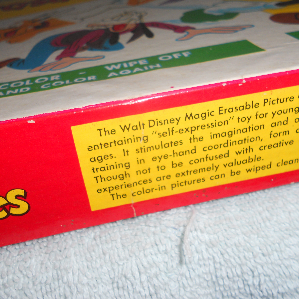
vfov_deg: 43.9
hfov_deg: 43.9
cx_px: 148
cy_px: 150
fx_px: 371
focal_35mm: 38
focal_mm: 5.8
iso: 80
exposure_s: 1/25
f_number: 8.8
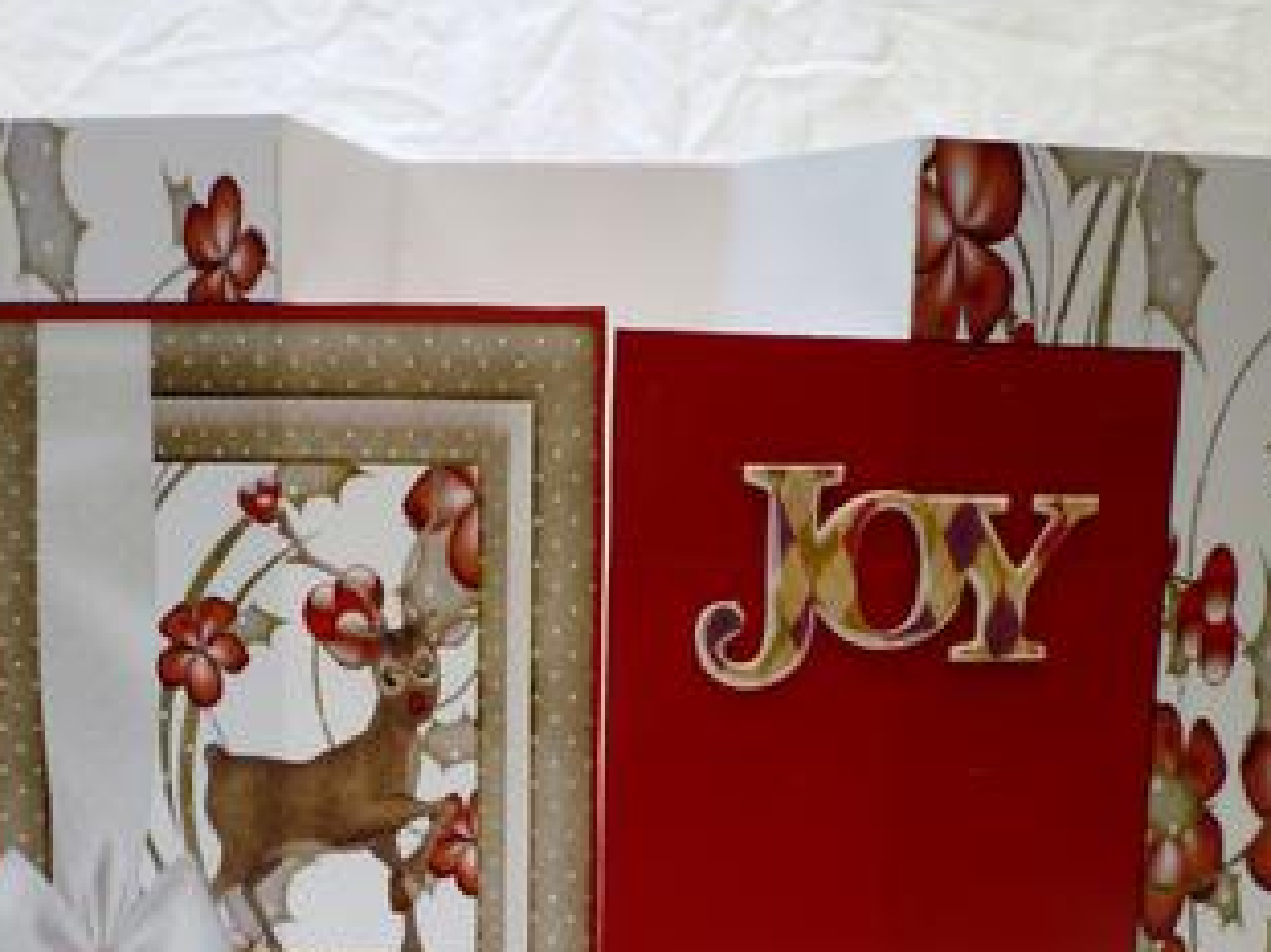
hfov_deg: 44.8
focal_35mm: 42
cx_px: 580
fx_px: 1542
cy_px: 668
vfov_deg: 33.9
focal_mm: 5.2
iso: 80
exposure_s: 1/50
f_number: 3.3
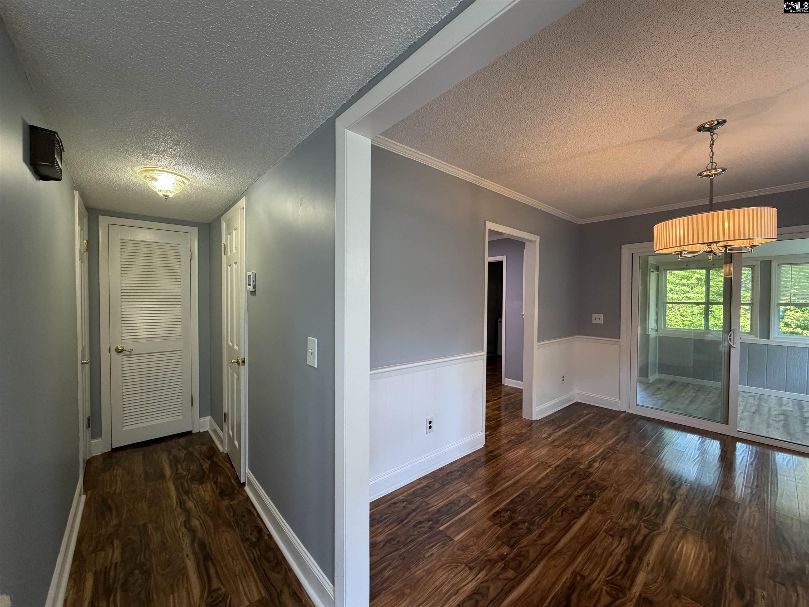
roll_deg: +1.3
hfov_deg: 102.1
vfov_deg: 85.7
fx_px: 327
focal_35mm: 14
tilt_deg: -0.7
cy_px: 304
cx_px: 404
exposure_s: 1/60
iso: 250
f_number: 2.2
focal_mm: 2.22
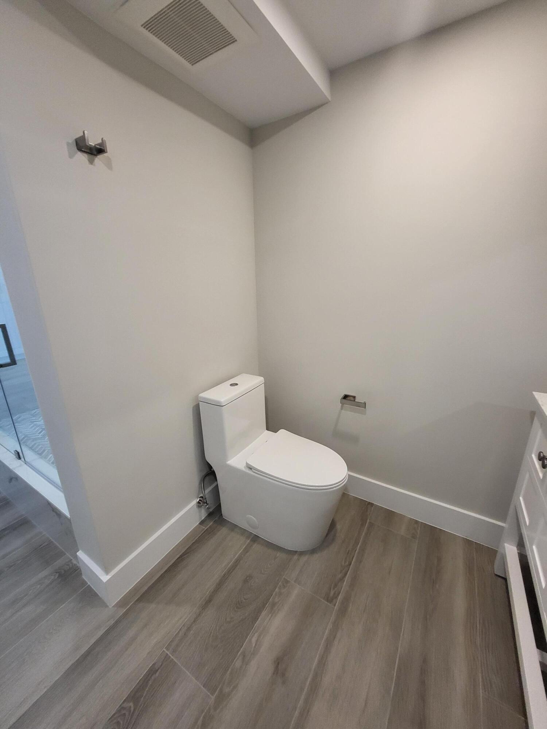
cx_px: 274
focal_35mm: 13
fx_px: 274
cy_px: 364
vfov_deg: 106.2
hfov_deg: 89.9
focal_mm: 1.74
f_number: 2.2
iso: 200
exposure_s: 1/60
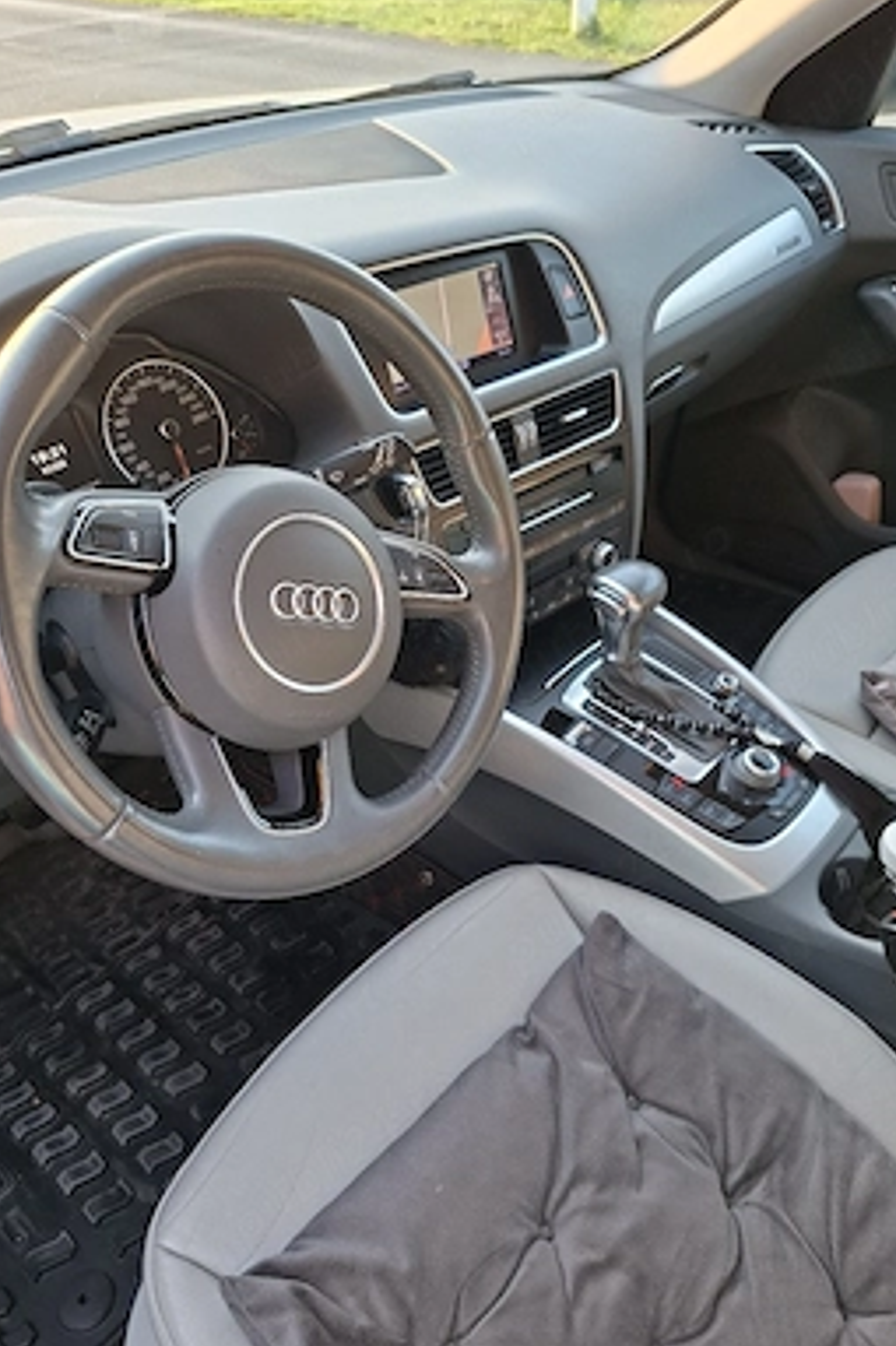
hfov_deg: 51.2
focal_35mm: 25
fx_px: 934
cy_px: 650
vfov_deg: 71.5
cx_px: 415
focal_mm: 5.54
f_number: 1.8
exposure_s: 1/100
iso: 80
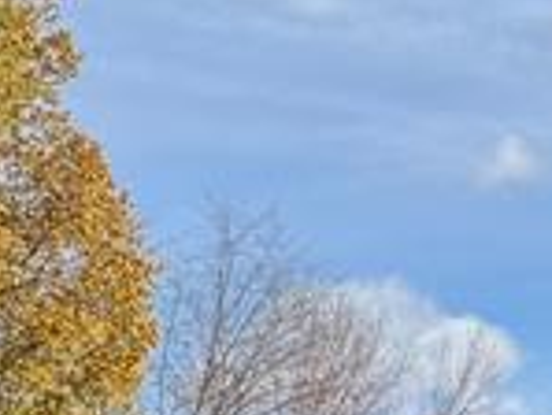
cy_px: 823
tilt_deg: -1.8
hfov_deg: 10.6
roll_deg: +0.8
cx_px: 1237
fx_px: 2633
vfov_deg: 8.5
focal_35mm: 165
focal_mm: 6.76
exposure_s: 1/3584
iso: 80
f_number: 1.78
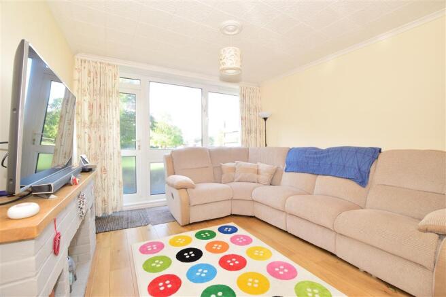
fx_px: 186
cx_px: 223
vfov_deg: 77.3
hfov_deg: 100.4
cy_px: 148
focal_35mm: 15
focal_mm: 10
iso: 500
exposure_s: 1/60
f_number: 7.1
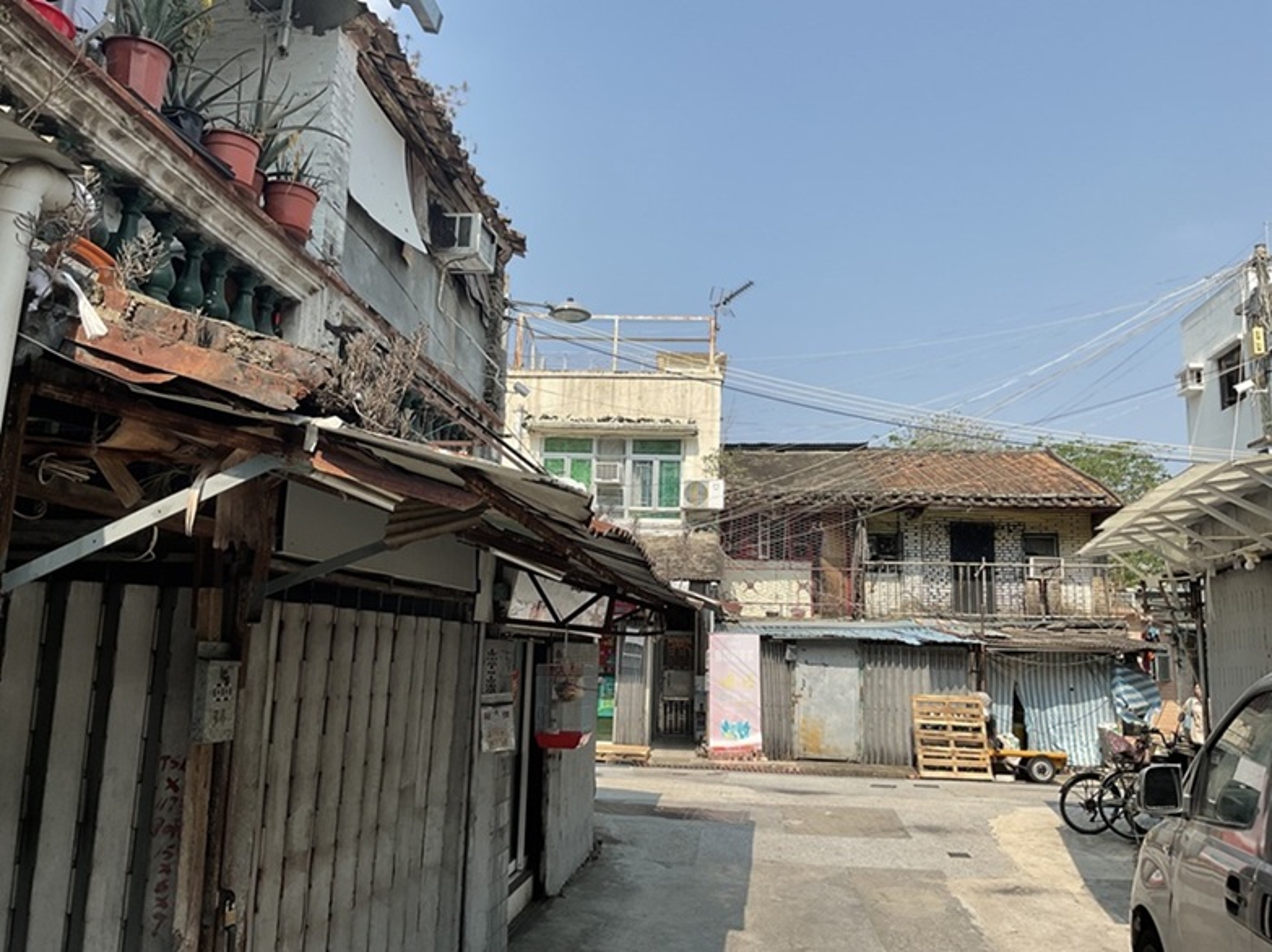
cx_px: 636
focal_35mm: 29
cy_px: 476
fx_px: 1065
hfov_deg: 61.7
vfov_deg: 48.2
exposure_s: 1/1534
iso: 16
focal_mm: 3
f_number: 1.8
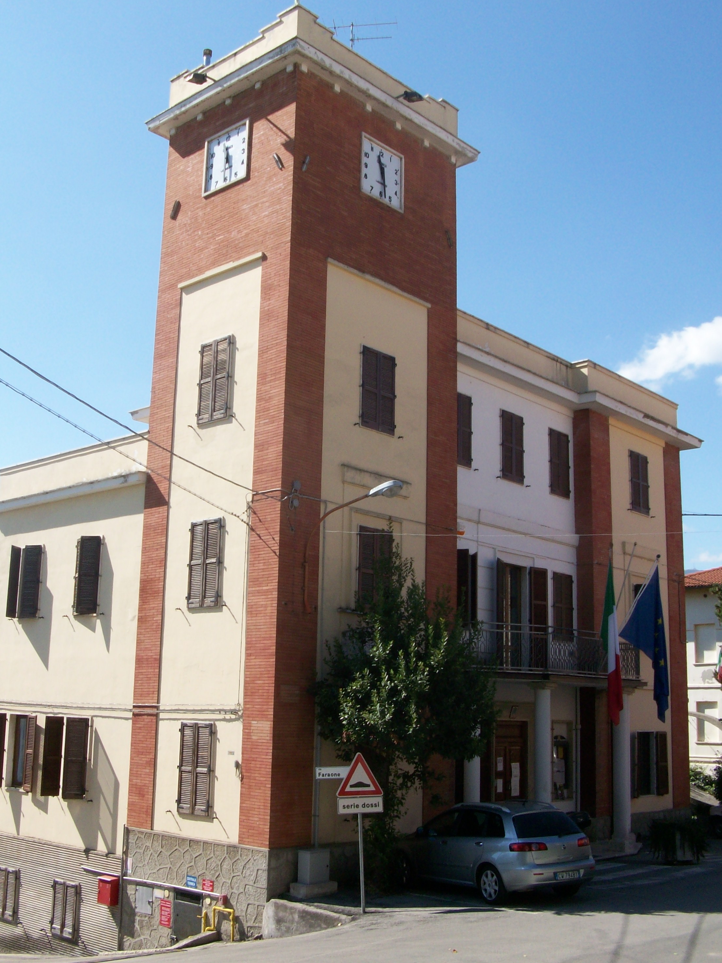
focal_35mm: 38
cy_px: 482
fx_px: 1057
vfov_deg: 49.0
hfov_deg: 37.7
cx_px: 361
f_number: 5.5
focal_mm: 5.7
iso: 64
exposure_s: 1/266
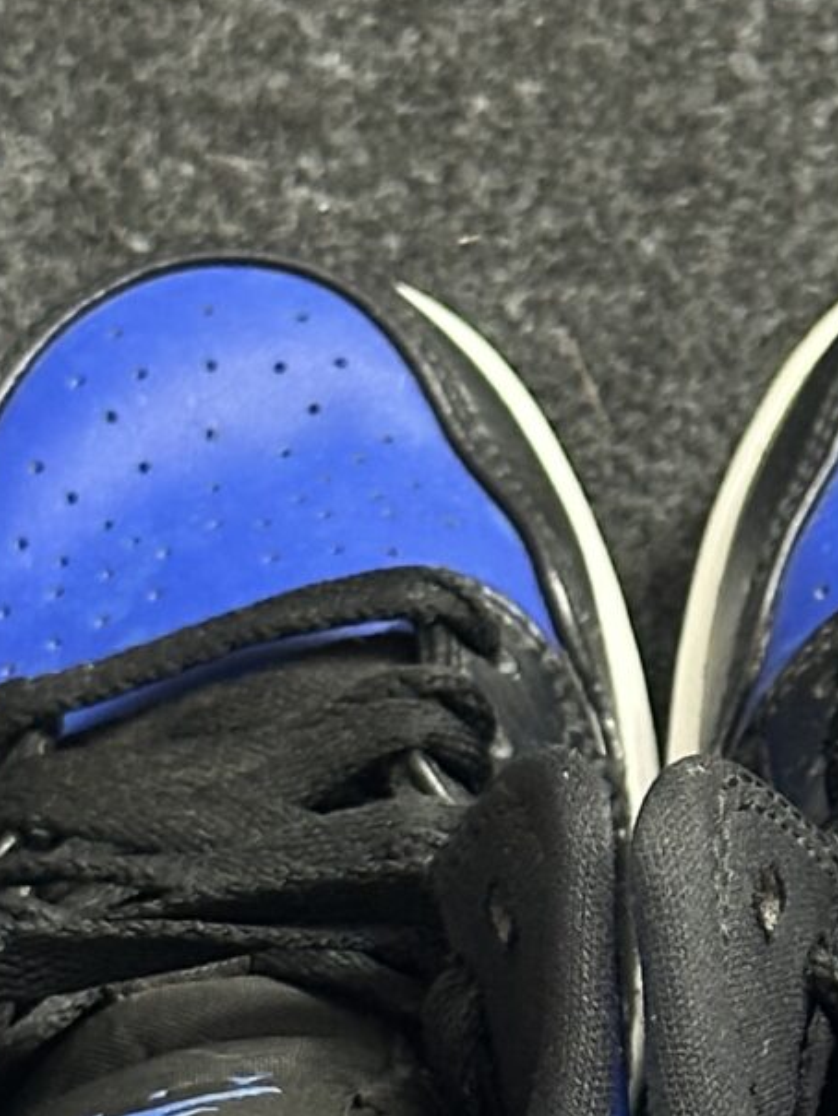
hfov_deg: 7.3
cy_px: 1278
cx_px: 714
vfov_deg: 9.6
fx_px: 6550
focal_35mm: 203
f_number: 1.78
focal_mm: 6.86
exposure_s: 1/25
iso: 500
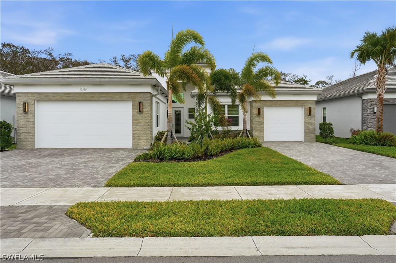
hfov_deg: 69.4
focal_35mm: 26
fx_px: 286
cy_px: 132
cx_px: 198
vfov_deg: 49.5
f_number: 9
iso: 400
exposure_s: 1/1250
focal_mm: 26
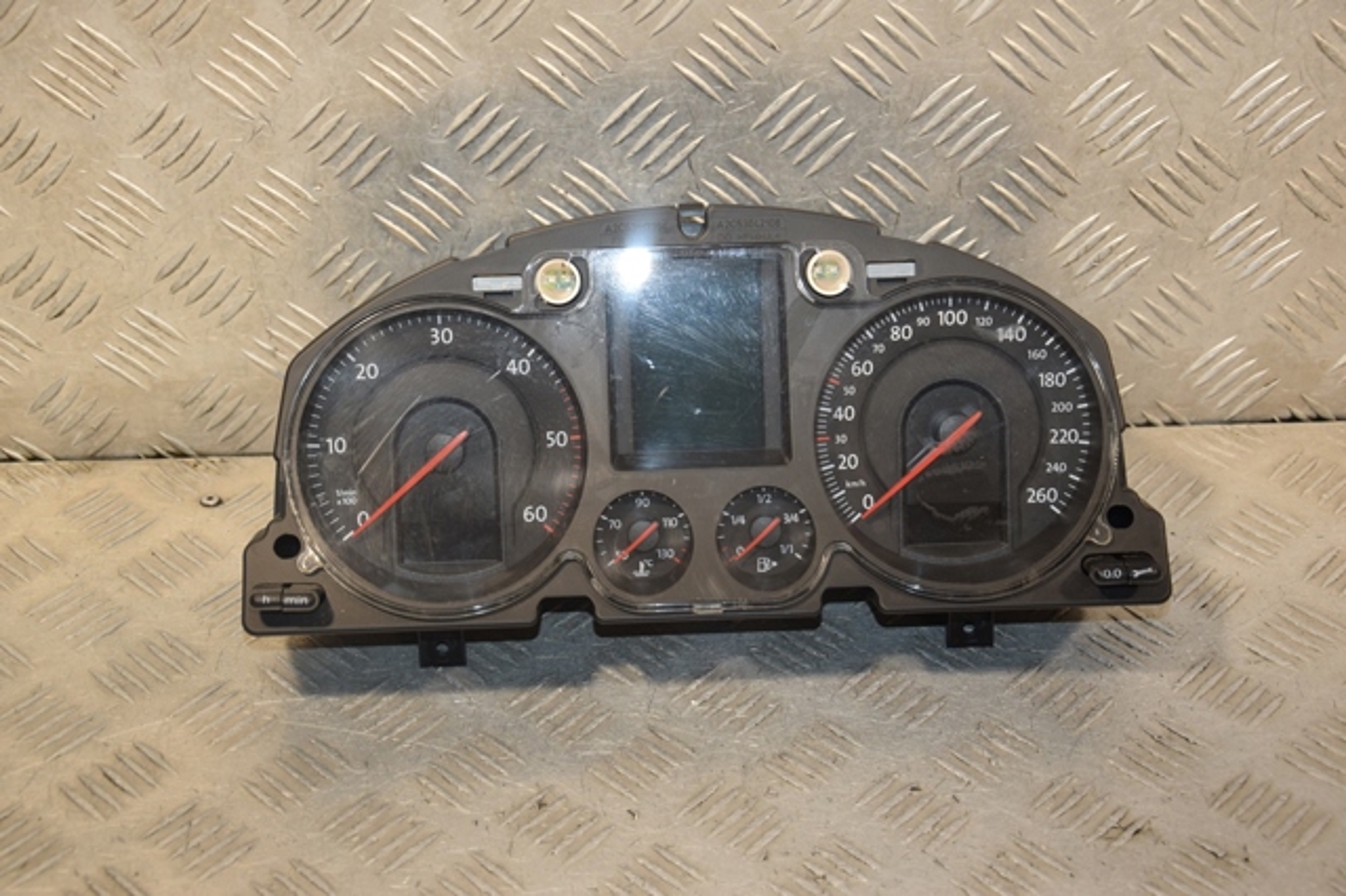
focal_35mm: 63
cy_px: 448
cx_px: 673
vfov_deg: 21.5
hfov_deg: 31.9
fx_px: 2354
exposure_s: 1/200
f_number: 5
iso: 800
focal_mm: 42
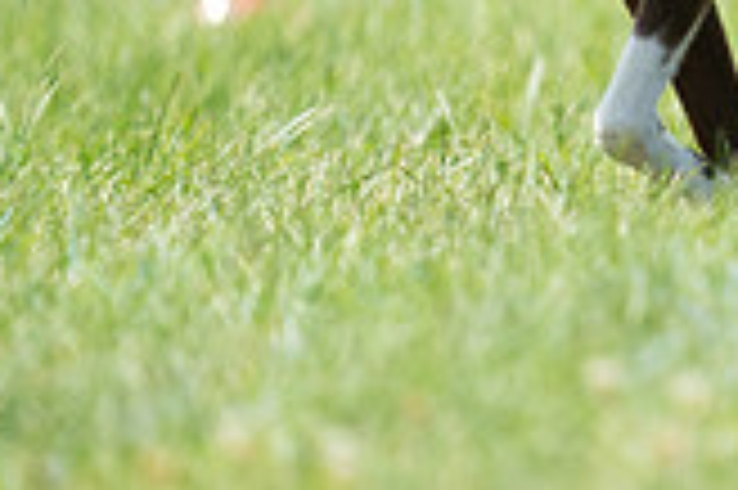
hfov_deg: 1.1
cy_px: -137
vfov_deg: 0.7
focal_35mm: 1919
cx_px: 1094
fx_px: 39300
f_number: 6.3
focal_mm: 541
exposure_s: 1/4000
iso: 2000
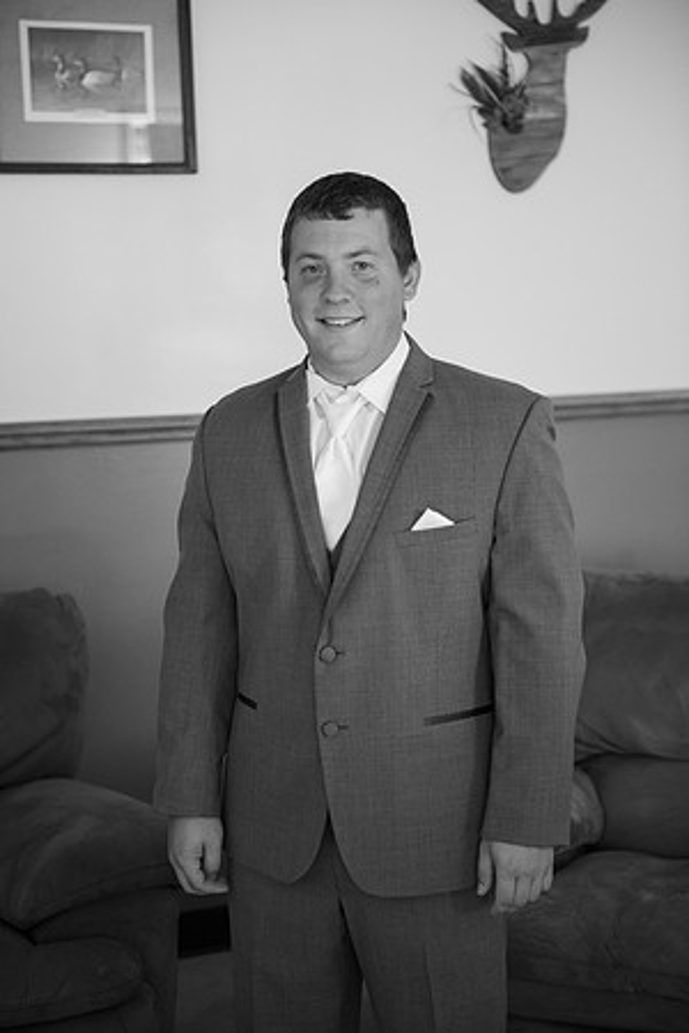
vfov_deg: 33.4
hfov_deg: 22.6
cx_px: 344
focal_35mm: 60
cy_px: 516
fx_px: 1722
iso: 640
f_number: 2.8
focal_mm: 60
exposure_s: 1/250
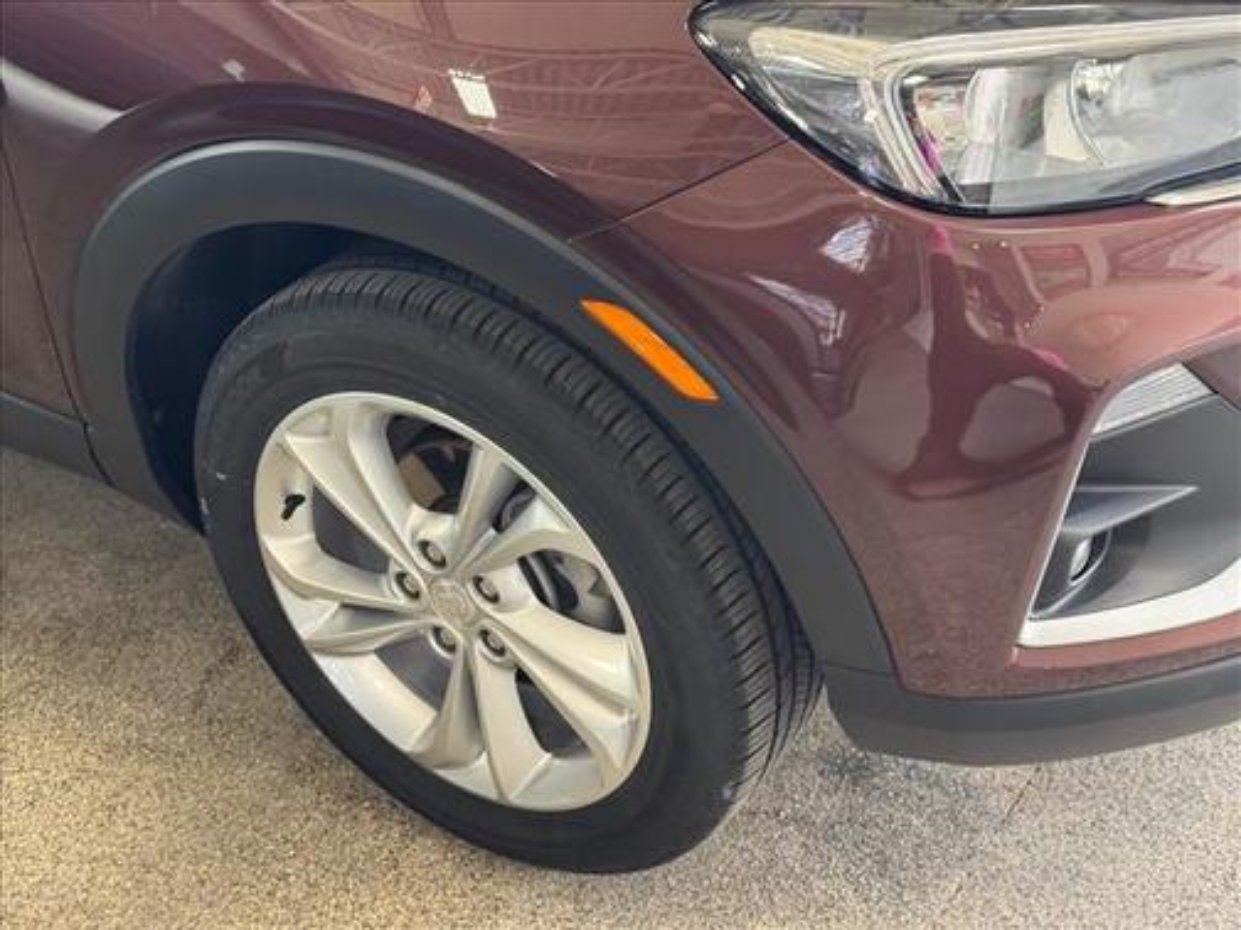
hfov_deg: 39.7
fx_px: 1721
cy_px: 465
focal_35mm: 48
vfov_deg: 30.3
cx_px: 620
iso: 160
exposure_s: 1/60
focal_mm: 6.76
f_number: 1.78
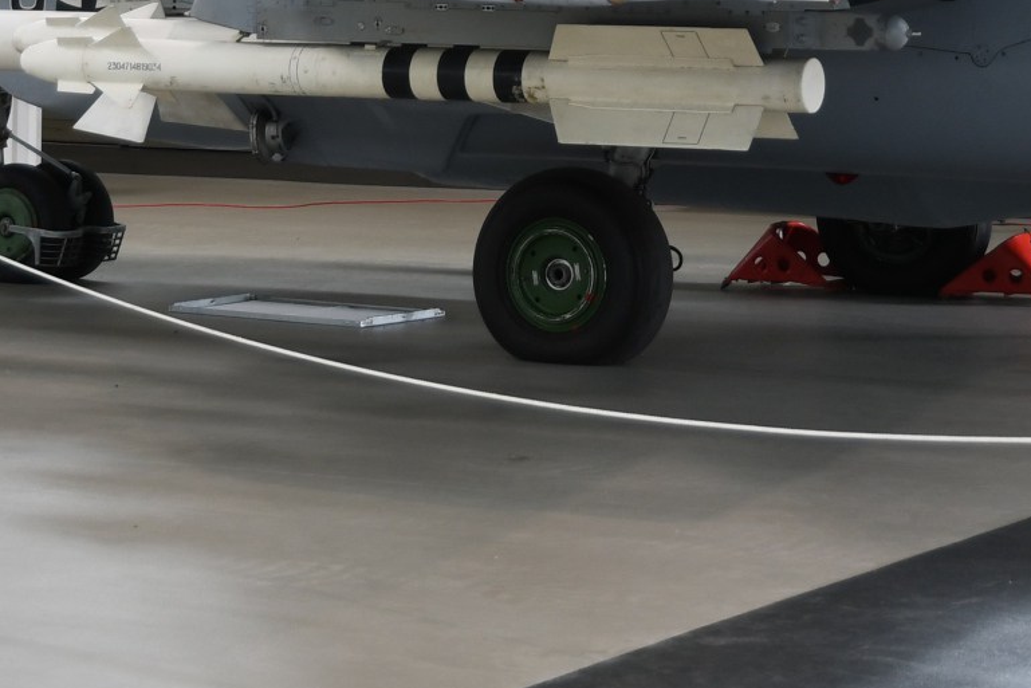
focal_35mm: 131
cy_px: -86
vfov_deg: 10.3
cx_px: 611
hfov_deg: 15.6
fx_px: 3752
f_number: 4.2
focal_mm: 28
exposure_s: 1/60
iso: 320
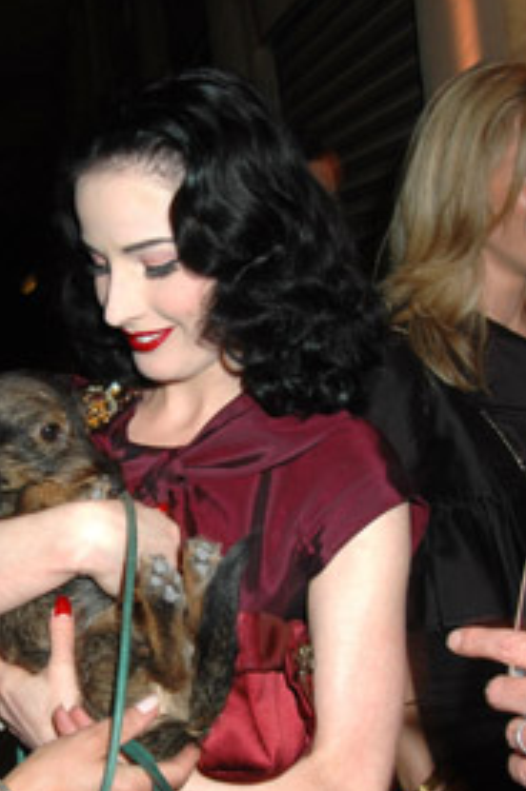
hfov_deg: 25.7
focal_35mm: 52
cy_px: 488
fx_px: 1142
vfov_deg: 38.0
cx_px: 149
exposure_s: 1/15
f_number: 10
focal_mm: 24
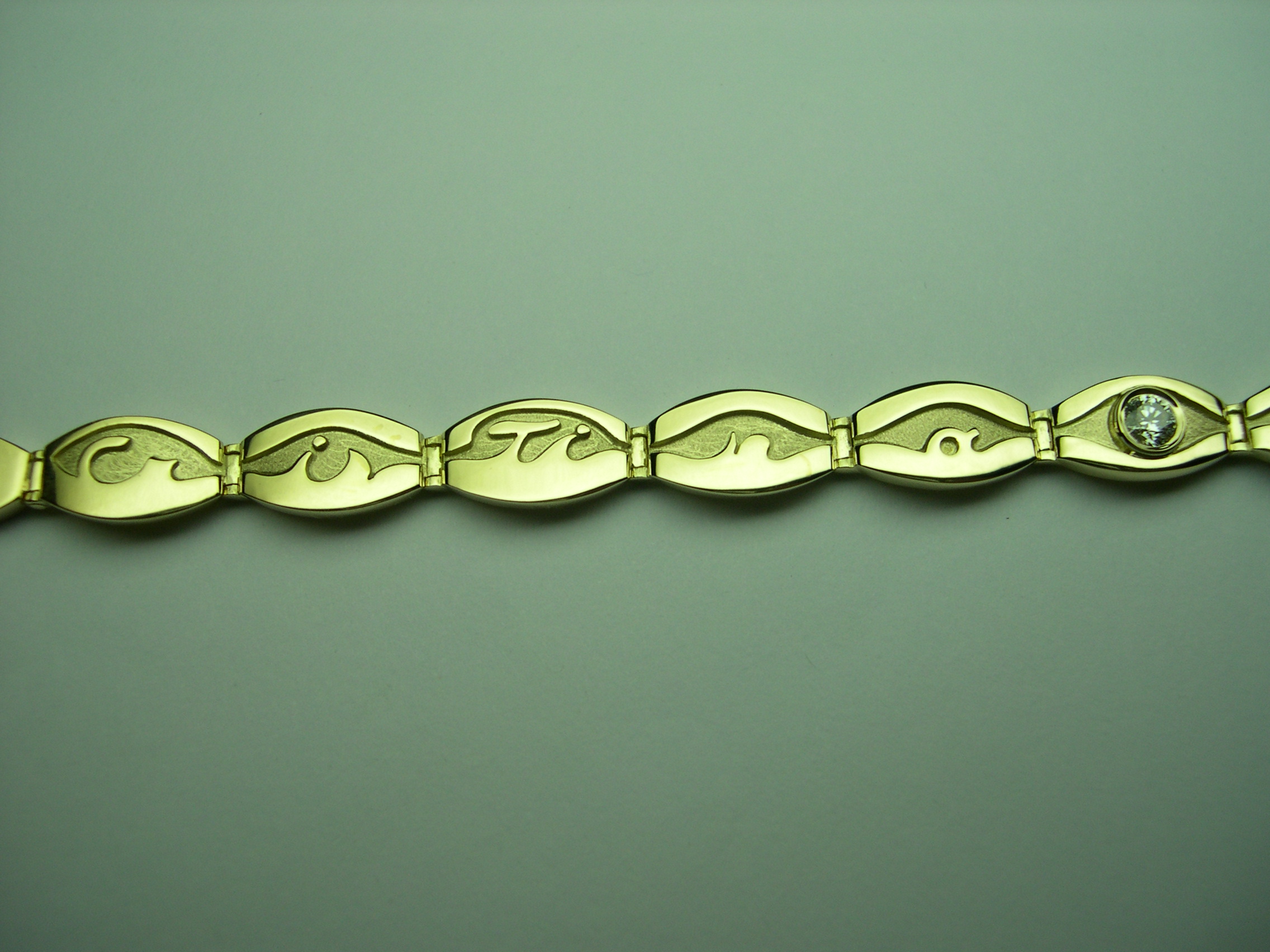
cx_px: 635
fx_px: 1394
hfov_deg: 49.0
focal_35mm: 38
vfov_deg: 37.7
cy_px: 476
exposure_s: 1/464
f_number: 2.8
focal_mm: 8
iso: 100
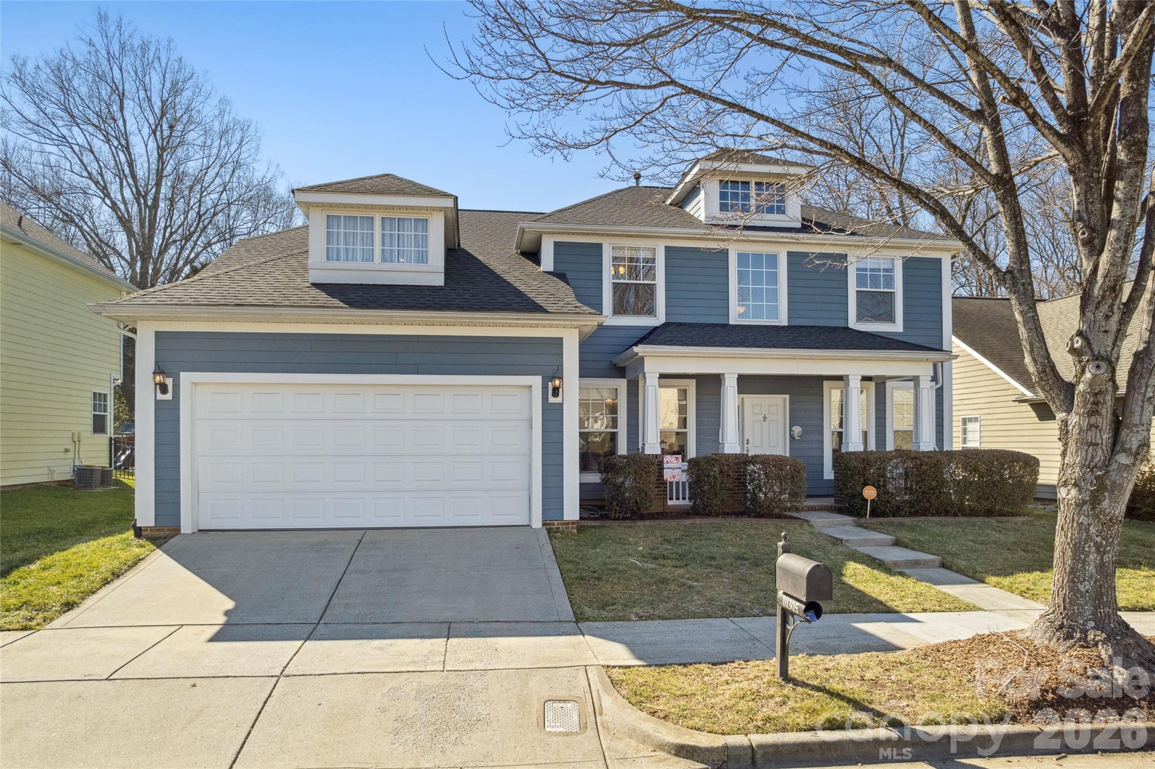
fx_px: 705
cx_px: 578
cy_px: 384
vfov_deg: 57.2
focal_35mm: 22
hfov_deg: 78.6
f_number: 2.8
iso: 100
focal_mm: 8.4
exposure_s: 1/200
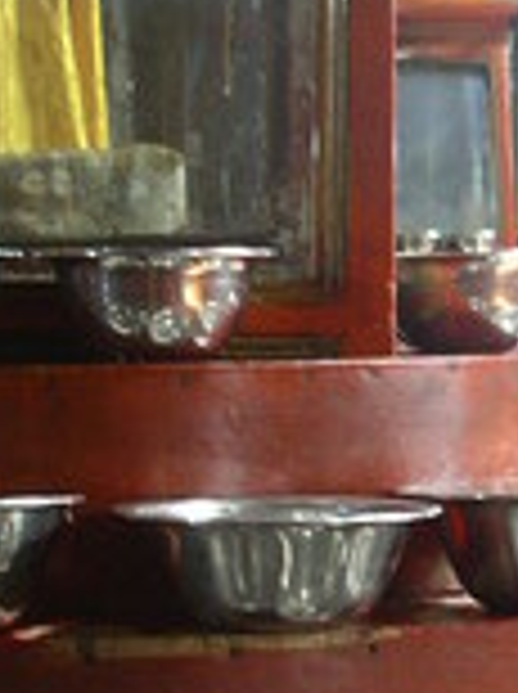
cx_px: 387
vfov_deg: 15.8
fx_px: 2501
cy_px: 346
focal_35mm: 125
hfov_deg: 11.8
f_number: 2.8
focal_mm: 7.8
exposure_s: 1/2.27
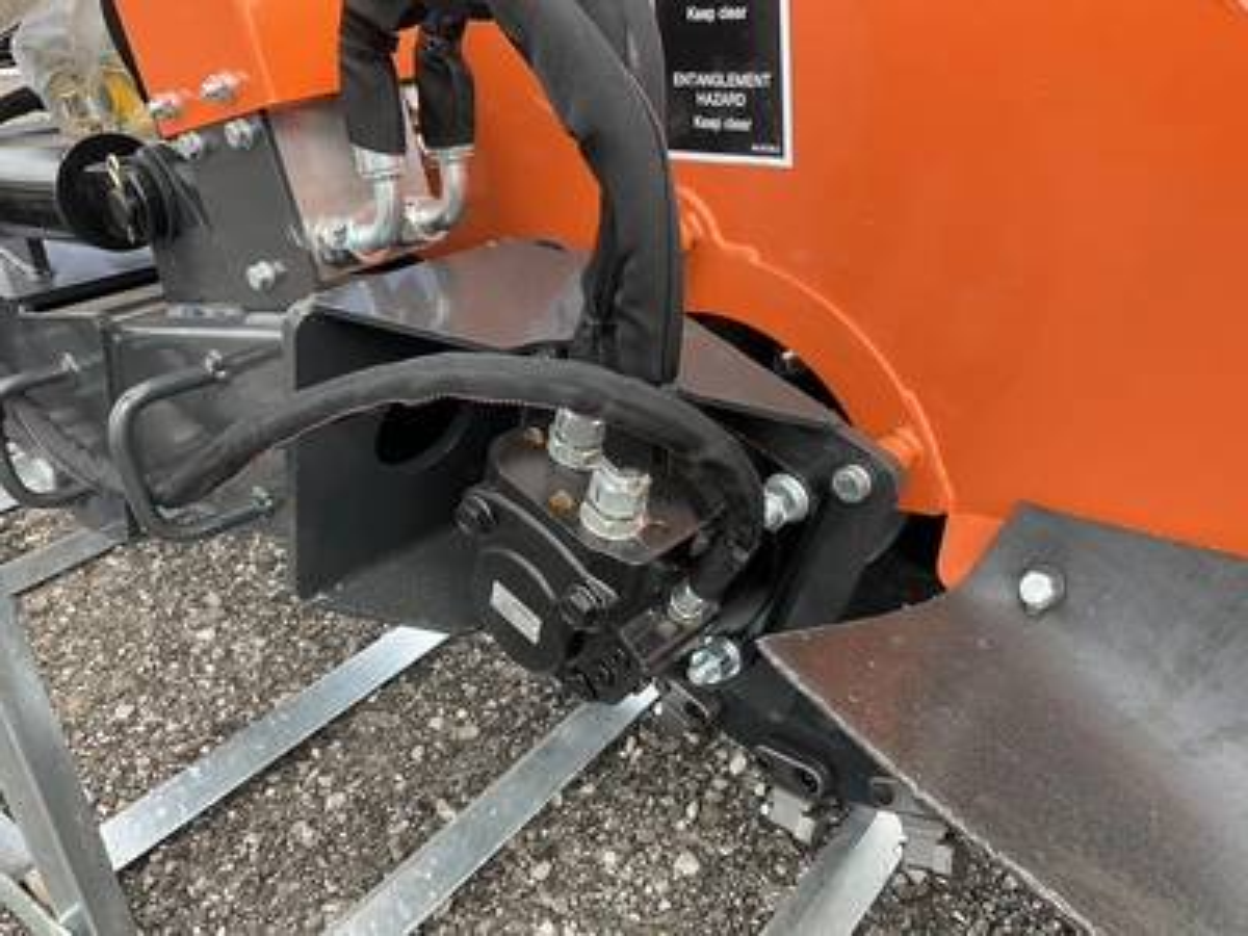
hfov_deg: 61.7
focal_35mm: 29
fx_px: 1046
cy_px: 468
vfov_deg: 48.2
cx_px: 624
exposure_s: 1/188
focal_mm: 3
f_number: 1.8
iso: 20
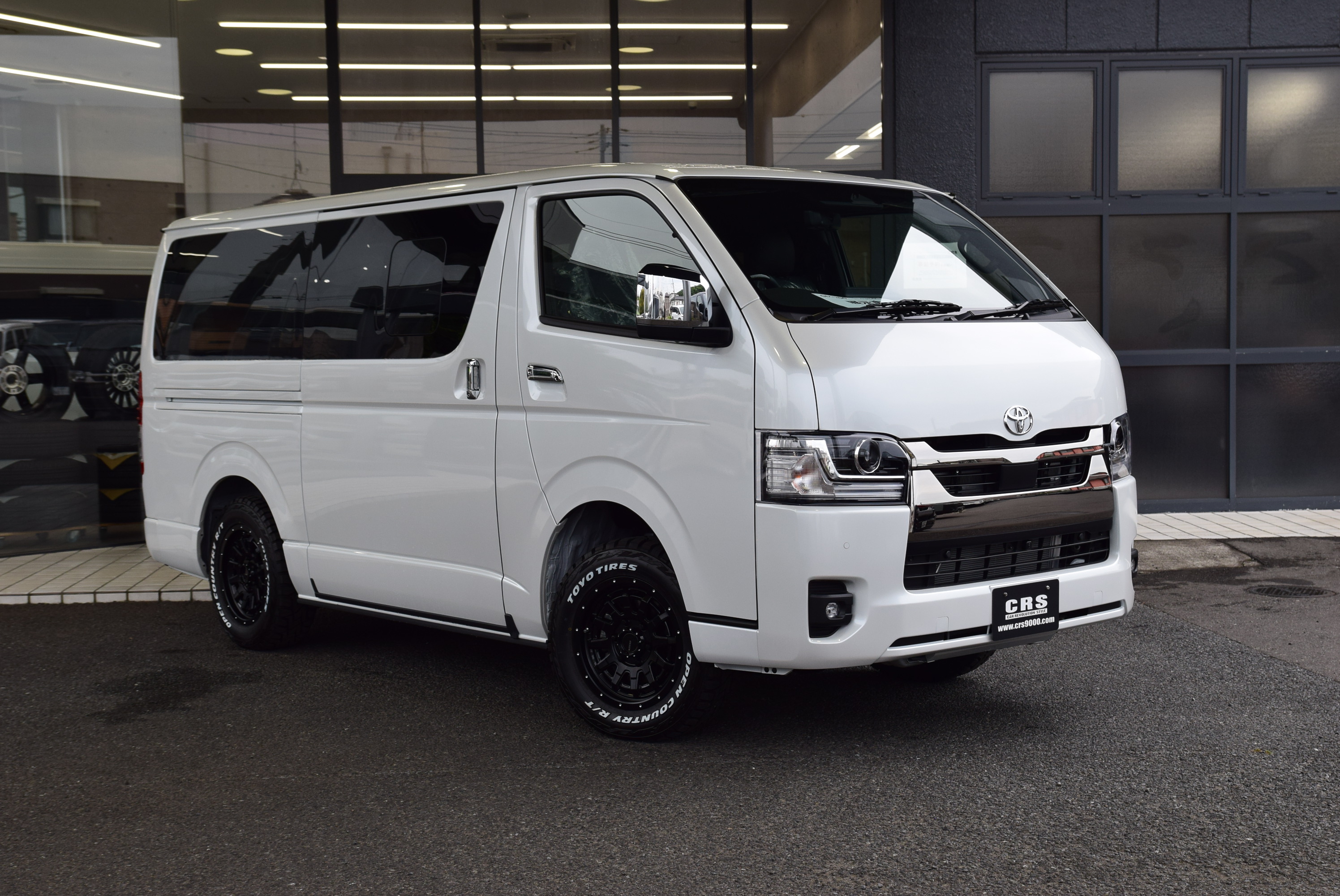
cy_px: 448
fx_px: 1900
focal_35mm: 51
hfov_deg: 38.9
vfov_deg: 26.5
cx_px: 670
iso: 400
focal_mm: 34
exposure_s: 1/250
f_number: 10
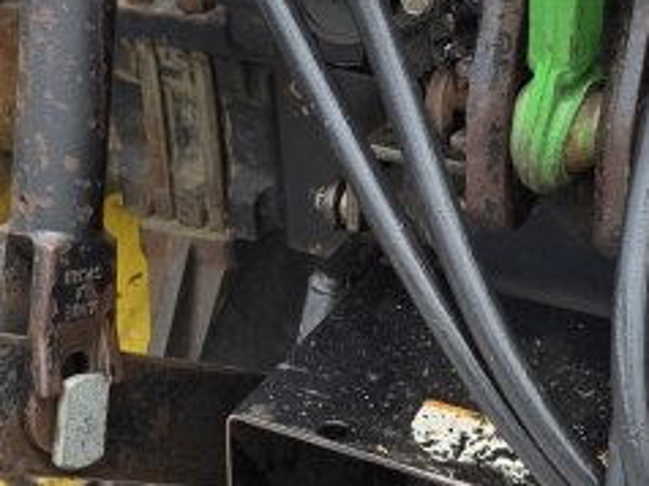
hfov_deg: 19.8
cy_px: 270
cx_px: 371
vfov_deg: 14.9
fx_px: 1854
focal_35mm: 99
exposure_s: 1/2134
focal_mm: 6.3
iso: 80
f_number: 1.7
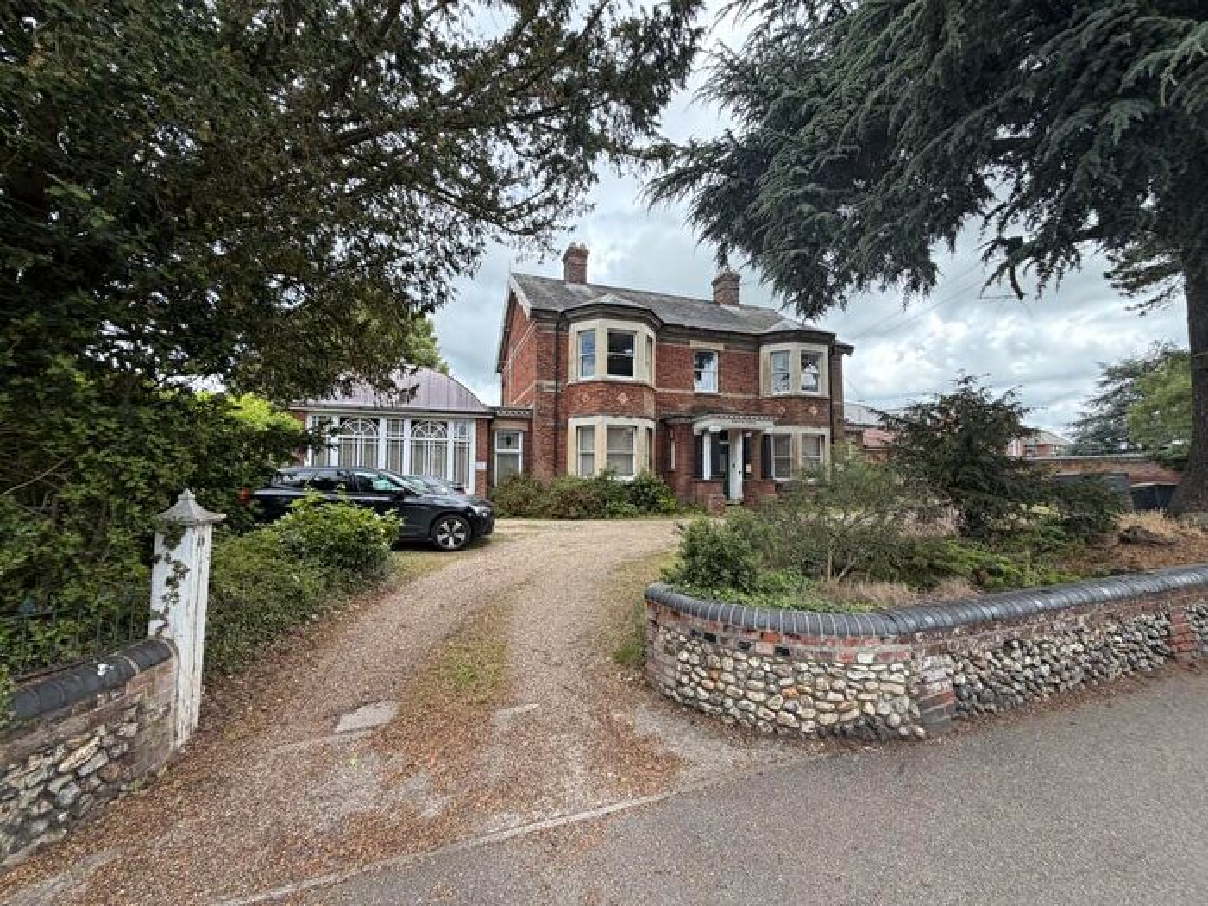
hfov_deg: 102.1
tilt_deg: +2.2
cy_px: 453
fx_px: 489
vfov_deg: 85.7
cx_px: 604
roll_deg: -1.0
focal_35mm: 14
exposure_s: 1/502
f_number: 2.2
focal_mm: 2.22
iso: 50
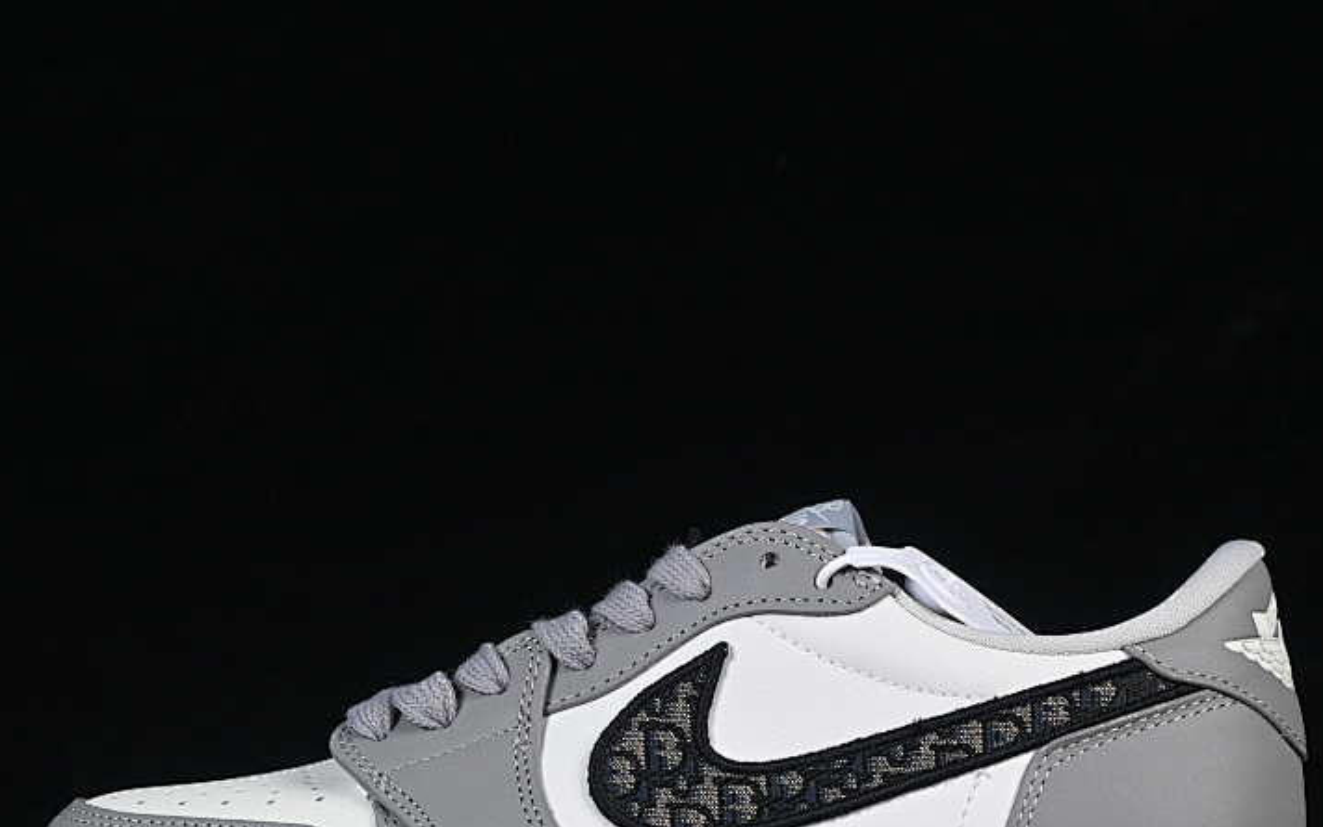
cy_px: 608
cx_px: 660
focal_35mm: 116
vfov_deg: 11.3
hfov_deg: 18.0
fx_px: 4183
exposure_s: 1/80
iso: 160
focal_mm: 50
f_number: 8
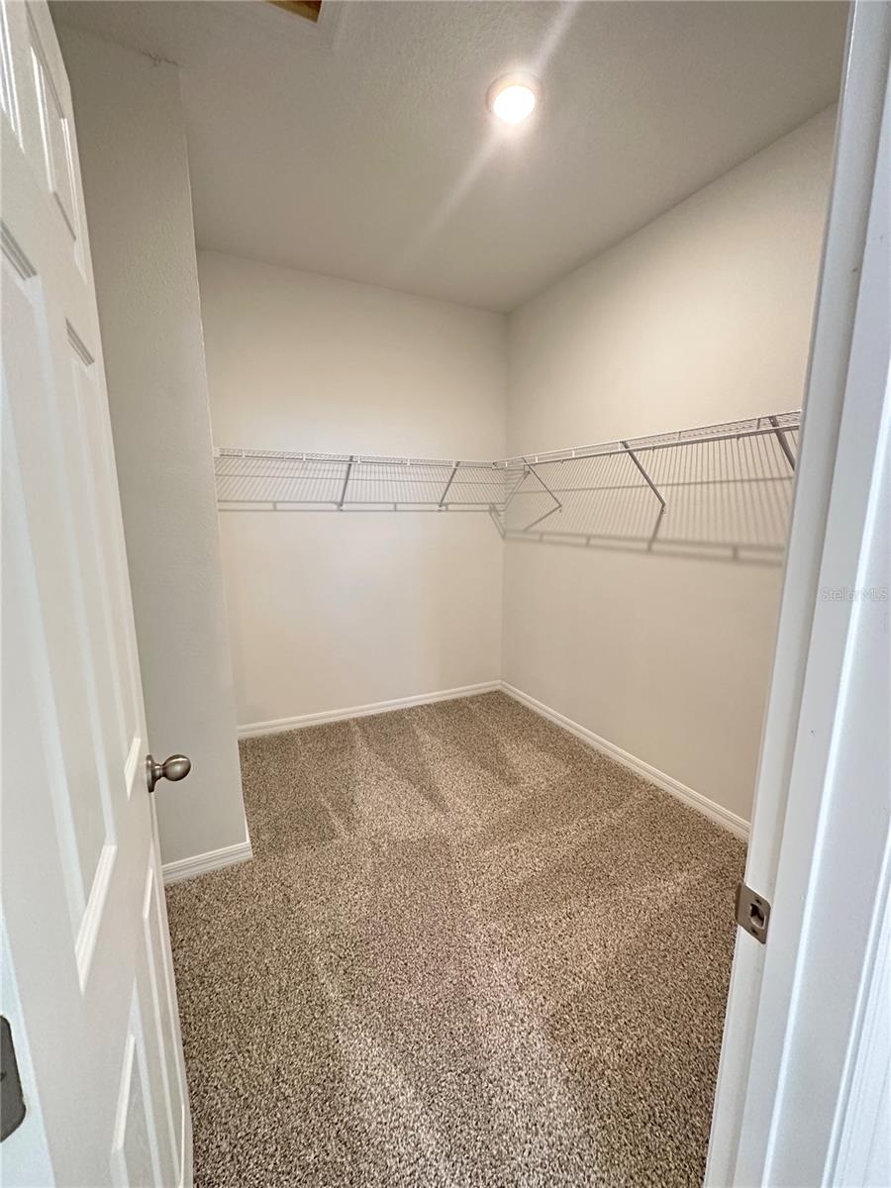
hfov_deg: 85.7
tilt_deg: -8.9
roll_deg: -0.2
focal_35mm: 14
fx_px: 480
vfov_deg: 102.1
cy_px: 594
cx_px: 446
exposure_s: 1/60
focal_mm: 2.22
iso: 500
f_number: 2.2
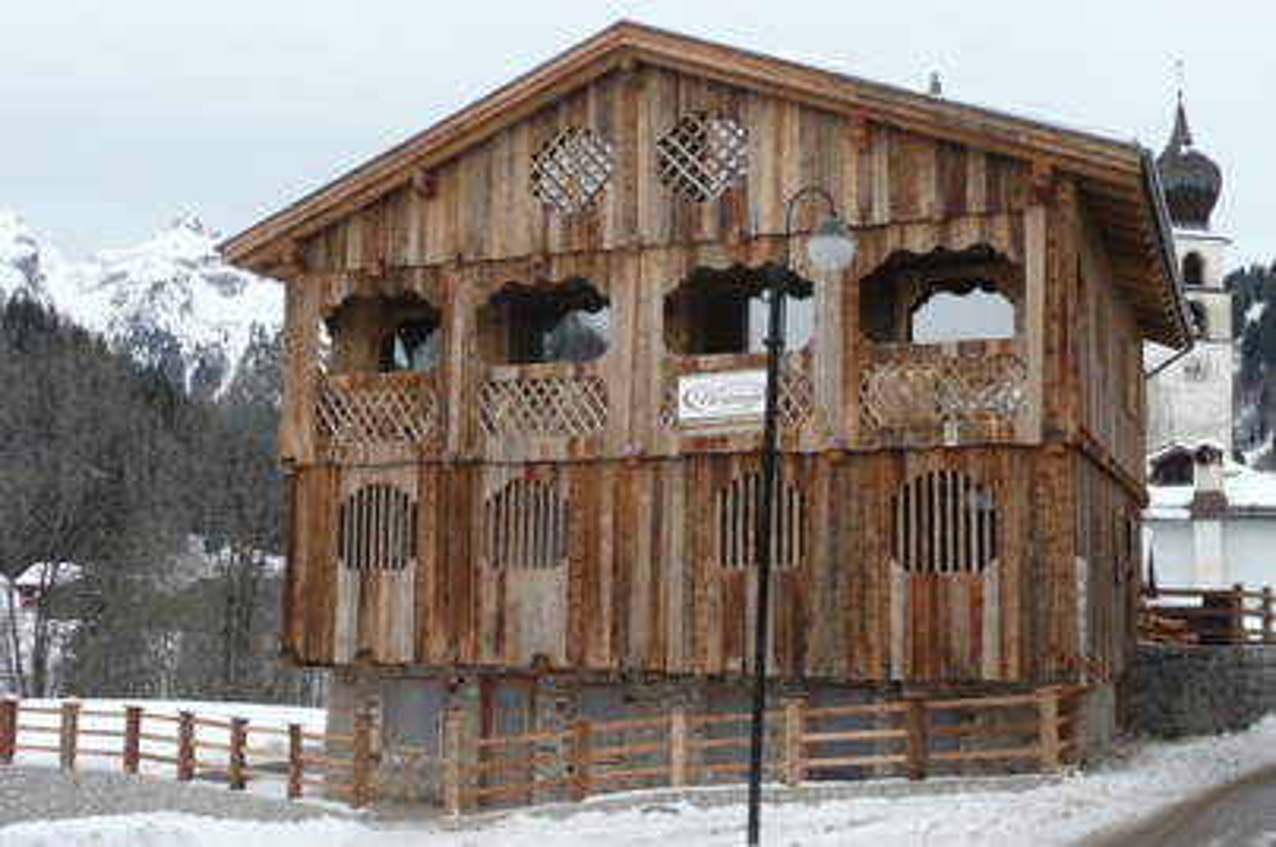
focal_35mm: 40
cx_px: 638
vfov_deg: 33.3
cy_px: 424
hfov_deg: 48.5
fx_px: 1416
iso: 100
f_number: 3.9
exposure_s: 1/250
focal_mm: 6.5
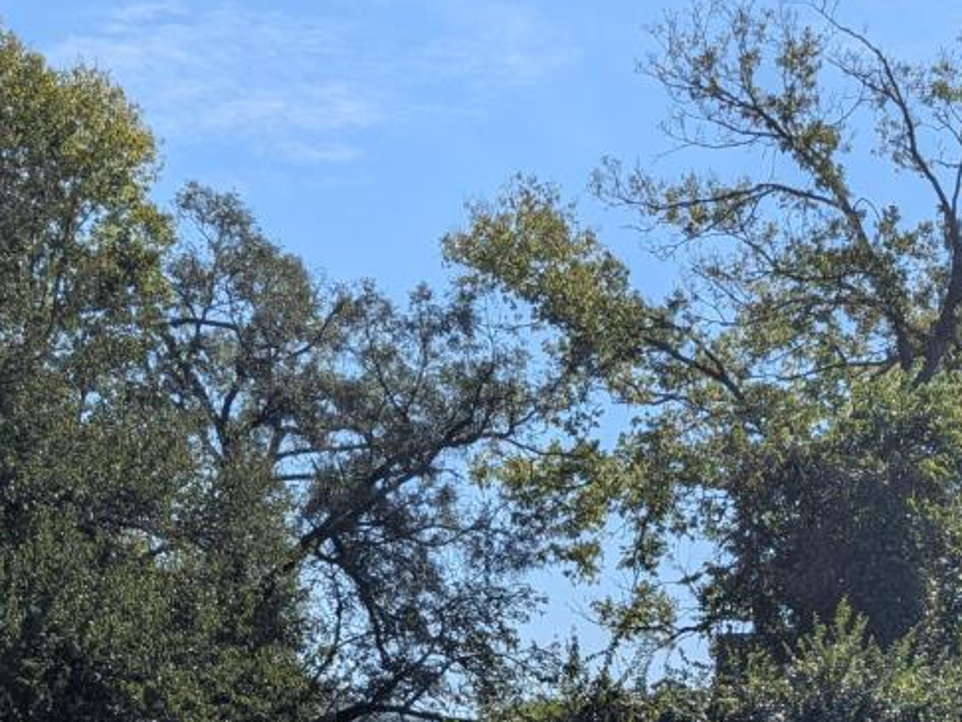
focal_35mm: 74
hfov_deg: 26.3
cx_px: 532
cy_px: 915
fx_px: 2058
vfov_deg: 18.6
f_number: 1.7
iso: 28
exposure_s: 1/2551
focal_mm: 4.53
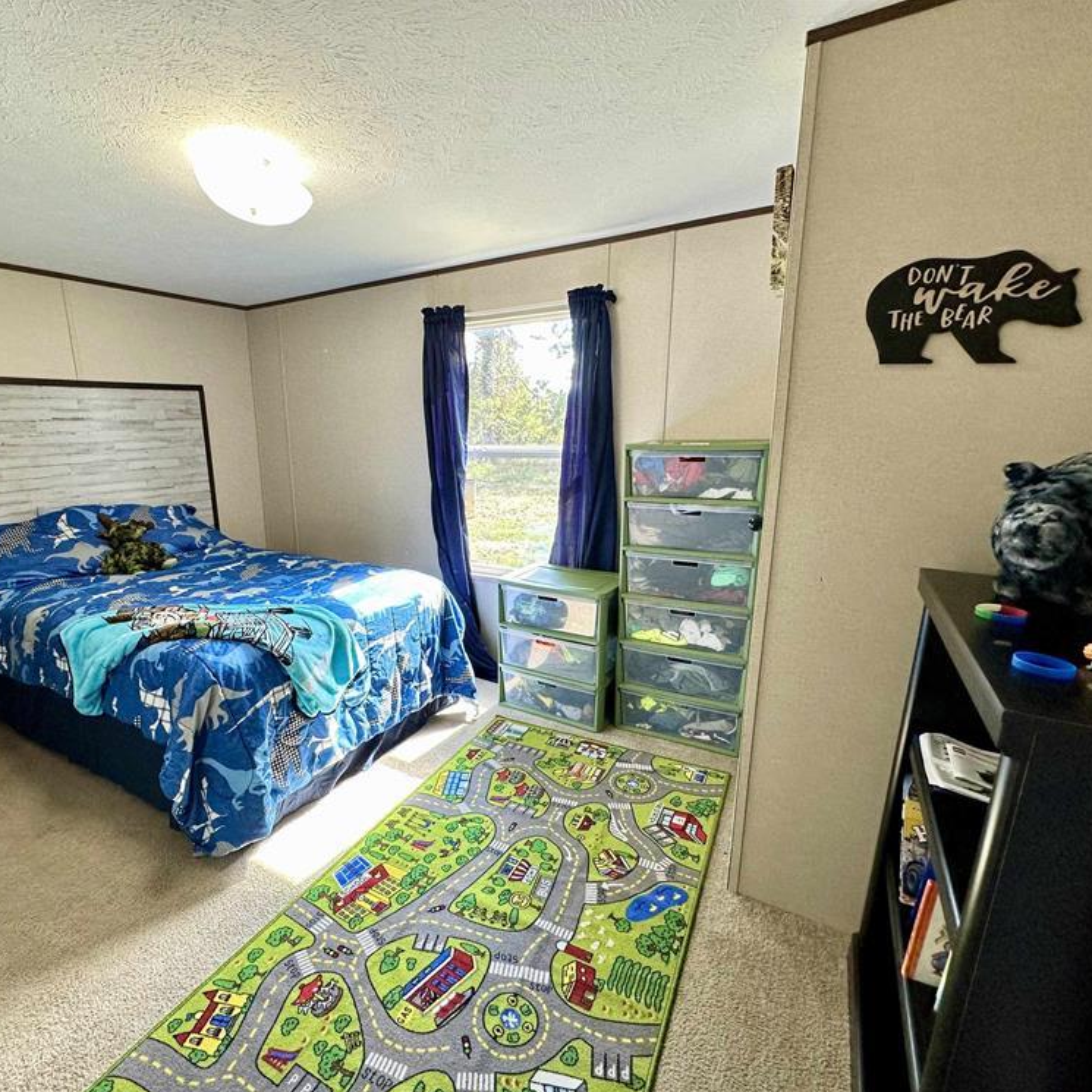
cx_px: 453
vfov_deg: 84.0
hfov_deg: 83.2
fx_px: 607
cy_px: 560
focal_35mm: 17
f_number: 2.2
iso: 160
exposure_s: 1/120
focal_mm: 2.22
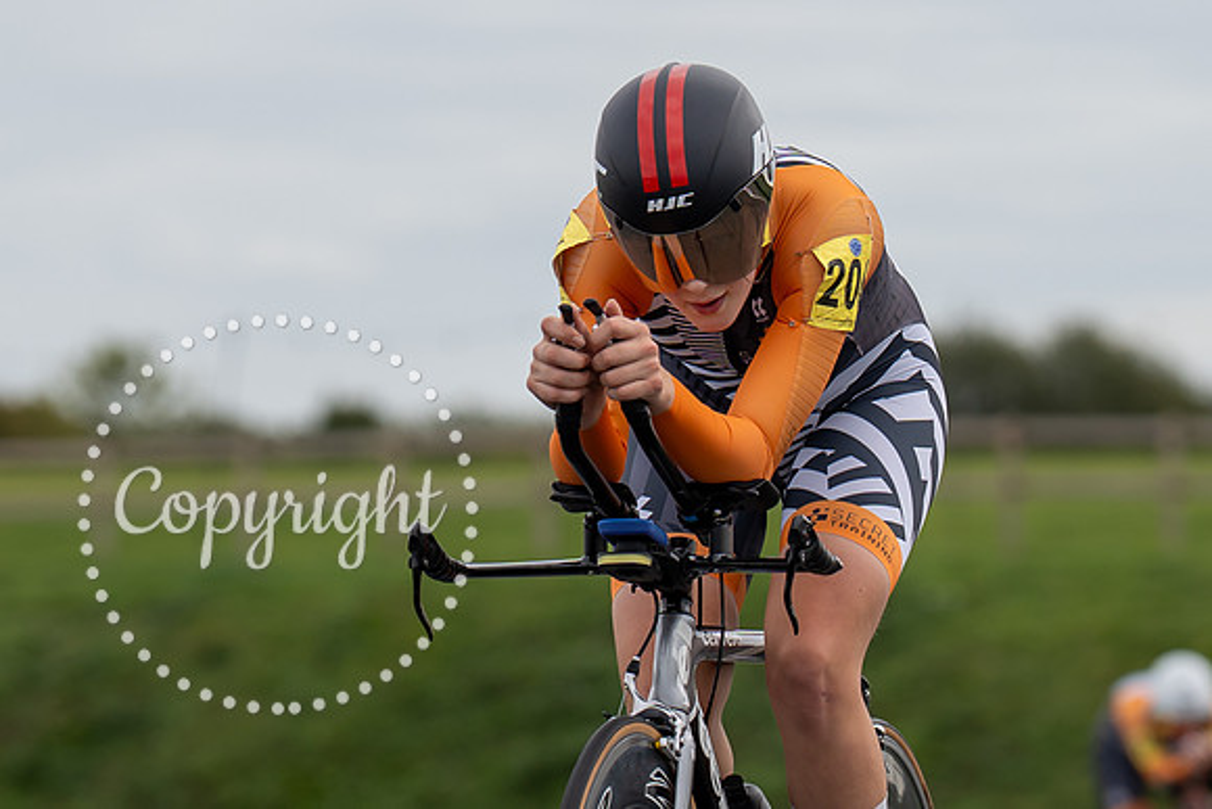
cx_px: 573
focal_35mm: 444
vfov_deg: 3.1
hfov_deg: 4.6
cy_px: 688
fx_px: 14942
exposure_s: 1/1000
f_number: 3.5
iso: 125
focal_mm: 148
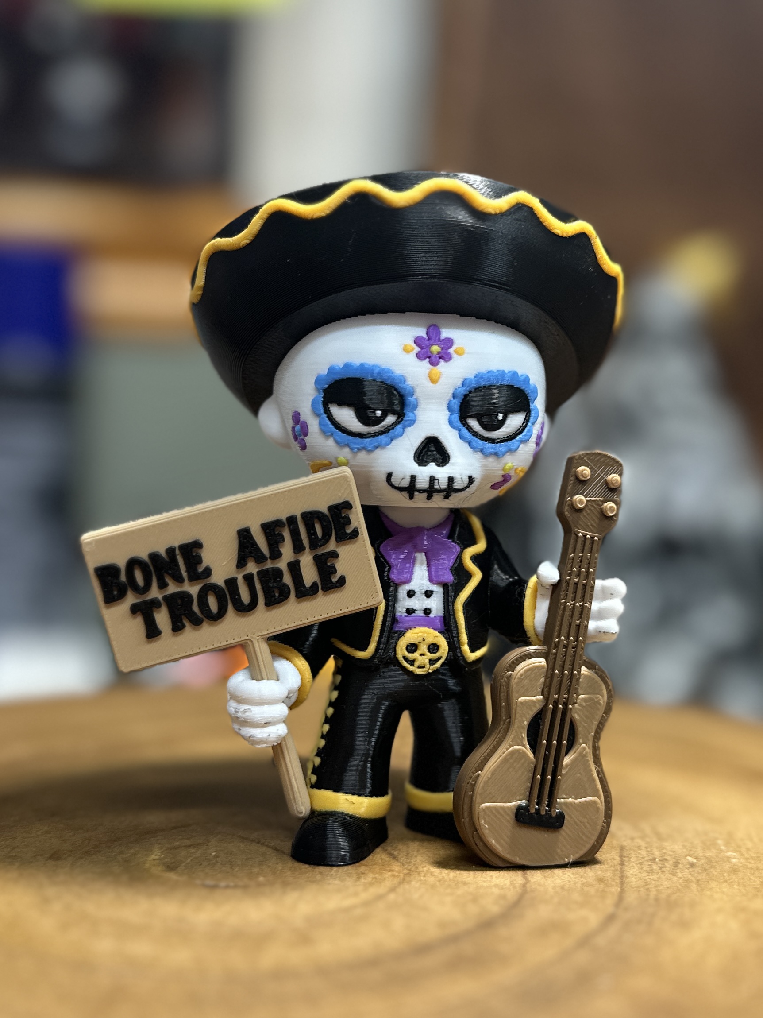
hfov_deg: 56.8
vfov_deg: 71.6
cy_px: 509
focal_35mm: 24
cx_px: 382
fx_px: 705
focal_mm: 6.86
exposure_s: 1/63
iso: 125
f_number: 1.78
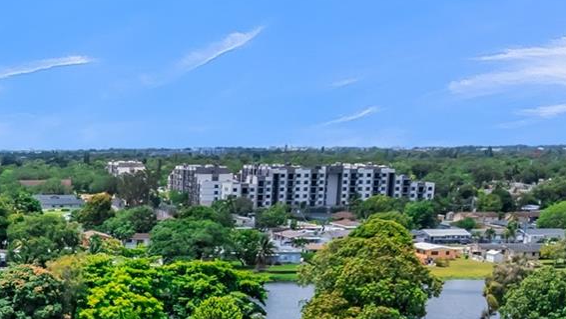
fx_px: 976
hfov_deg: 30.1
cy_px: 494
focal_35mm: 65
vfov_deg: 16.7
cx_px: -3
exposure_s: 1/4000
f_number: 2.8
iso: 120
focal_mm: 8.38
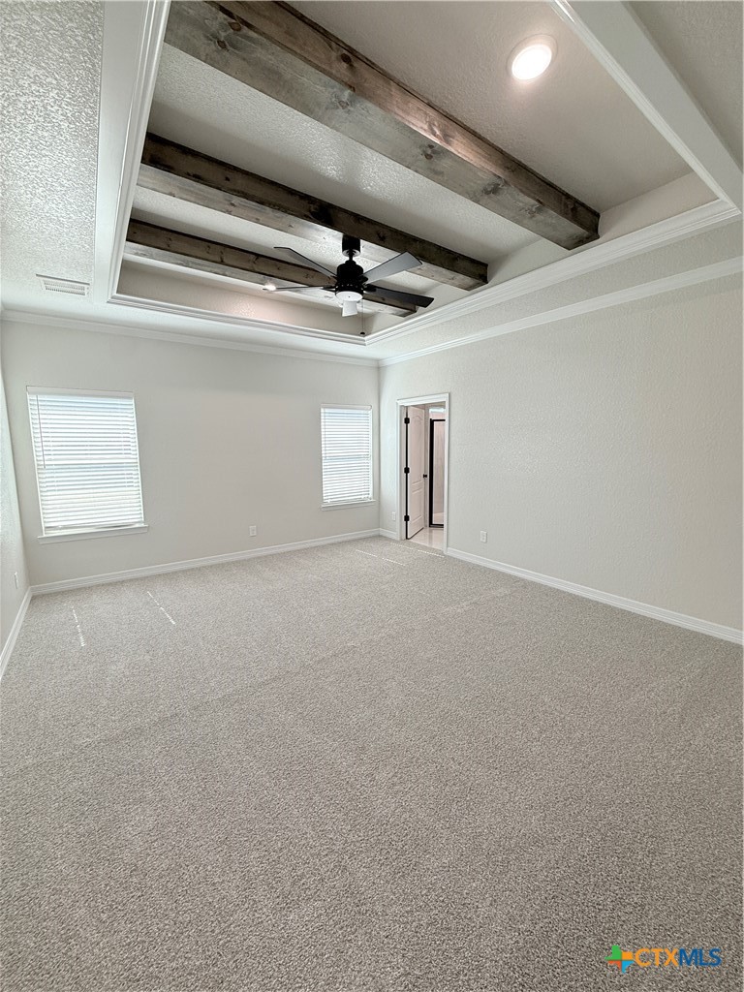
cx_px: 372
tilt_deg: -8.1
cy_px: 496
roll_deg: +0.1
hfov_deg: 85.7
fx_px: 401
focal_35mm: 14
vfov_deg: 102.1
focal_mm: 2.22
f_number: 2.2
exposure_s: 1/120
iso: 125
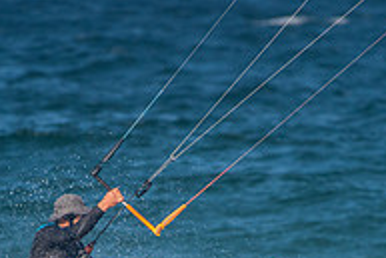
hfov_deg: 1.4
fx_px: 16149
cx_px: 196
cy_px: 385
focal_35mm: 1505
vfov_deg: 0.9
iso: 640
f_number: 5.6
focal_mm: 500
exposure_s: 1/4000
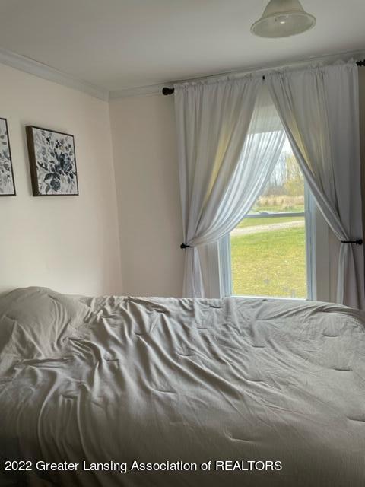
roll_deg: +3.5
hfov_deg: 53.1
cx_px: 182
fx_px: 366
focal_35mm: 26
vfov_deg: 67.3
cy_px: 244
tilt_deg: -7.5
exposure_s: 1/121
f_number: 1.6
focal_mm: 4.2
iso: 80
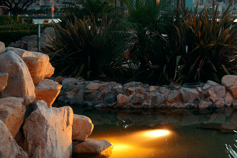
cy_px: 2
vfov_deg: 18.0
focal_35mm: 74
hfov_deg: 25.3
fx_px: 487
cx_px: 263
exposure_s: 1/5
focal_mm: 28
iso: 200
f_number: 10
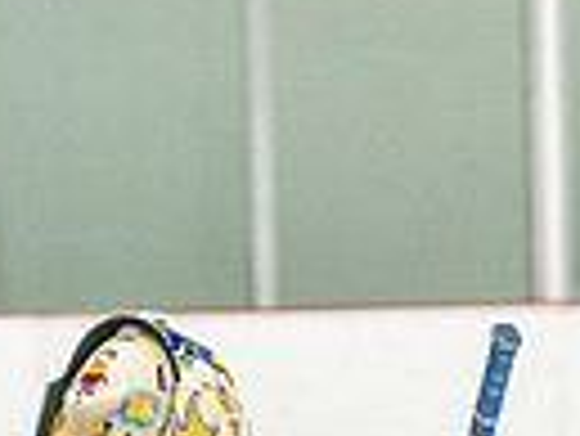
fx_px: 8838
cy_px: 668
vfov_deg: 2.8
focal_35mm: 527
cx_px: -5
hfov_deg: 3.8
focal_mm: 94
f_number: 2.8
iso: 3200
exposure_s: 1/1250
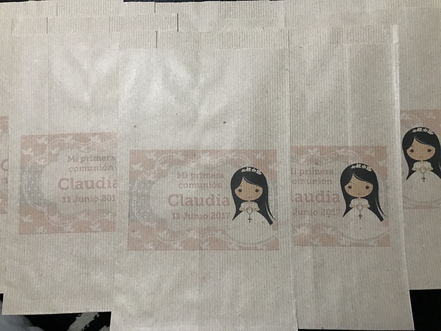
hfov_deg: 63.4
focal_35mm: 28
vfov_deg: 49.7
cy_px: 166
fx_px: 357
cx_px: 220
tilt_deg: -84.8
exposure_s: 1/11
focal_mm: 3.99
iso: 100
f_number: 1.8
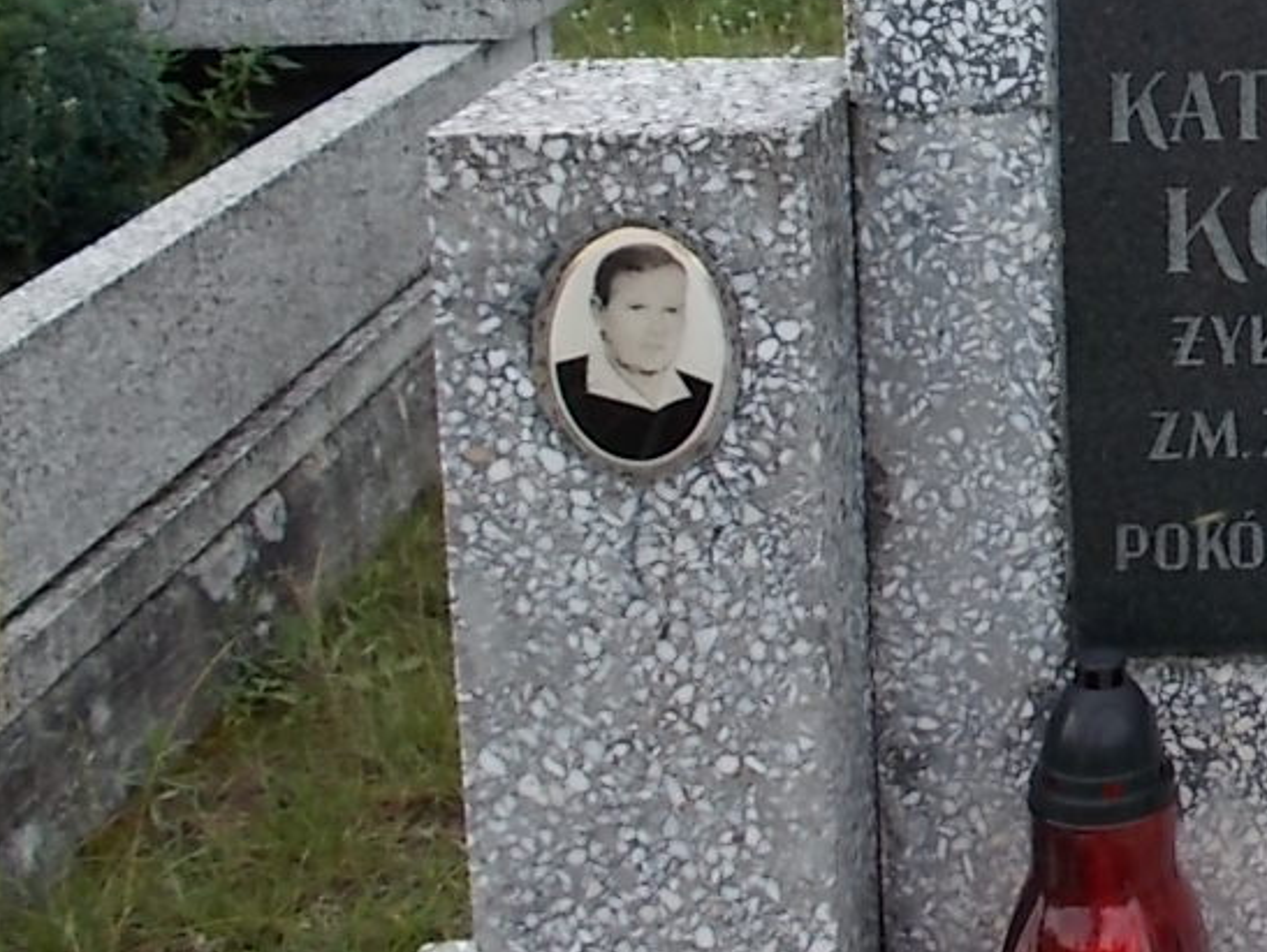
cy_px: -67
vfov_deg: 18.7
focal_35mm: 76
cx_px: 1584
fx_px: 2784
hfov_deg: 23.1
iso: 80
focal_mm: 4.6
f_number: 3.2
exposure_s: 1/400
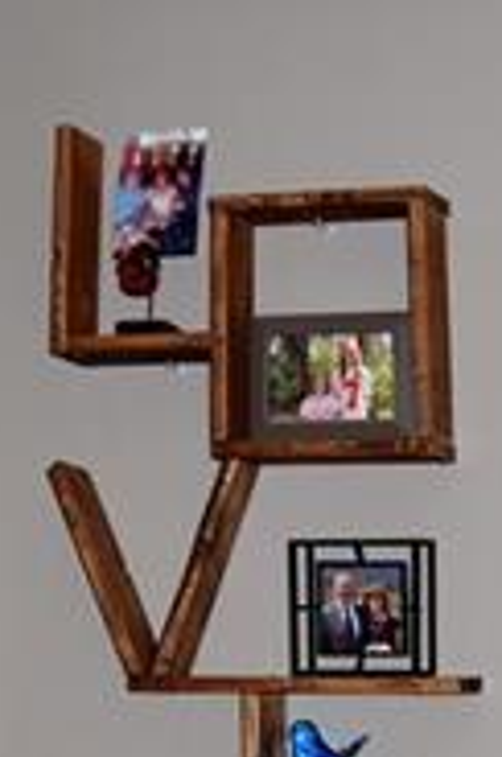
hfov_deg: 11.7
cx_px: 691
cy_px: 852
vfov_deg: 17.5
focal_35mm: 113
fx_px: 2372
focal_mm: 18
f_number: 3.5
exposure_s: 1/60
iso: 100
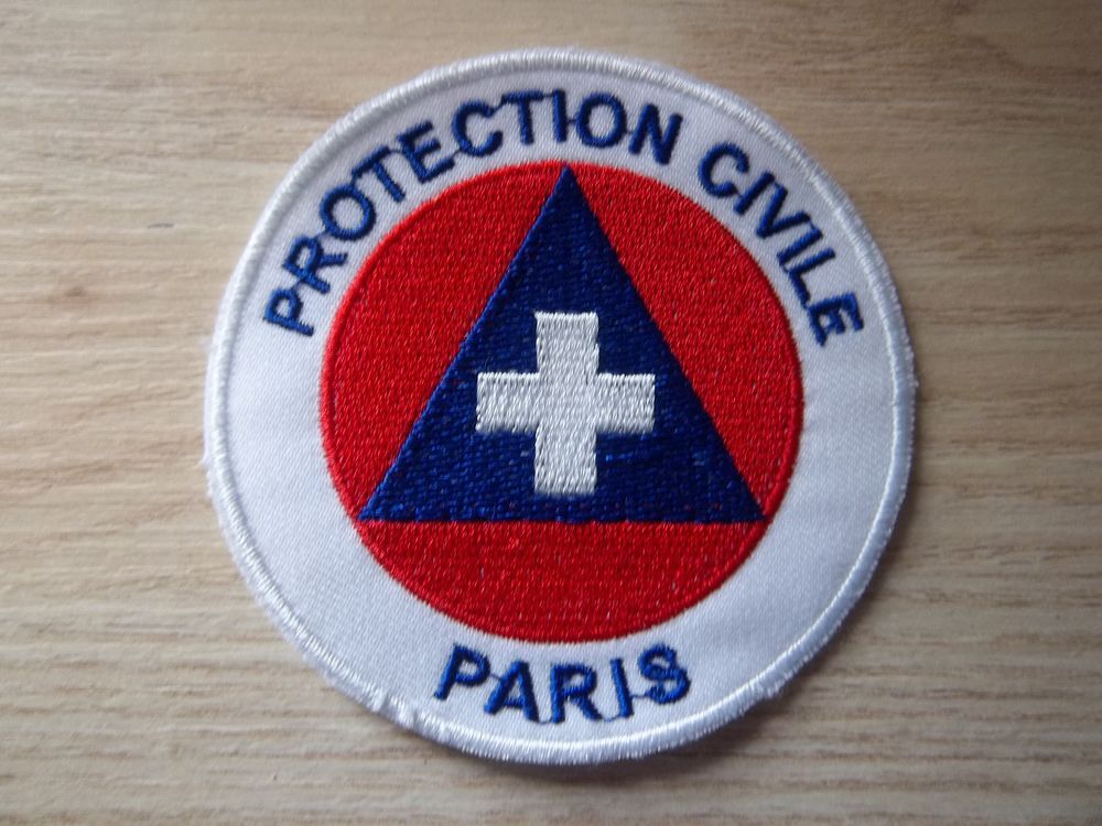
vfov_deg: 49.7
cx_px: 551
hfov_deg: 63.4
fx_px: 891
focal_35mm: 28
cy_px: 413
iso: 111
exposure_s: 1/30
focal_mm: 5.05
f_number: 3.5
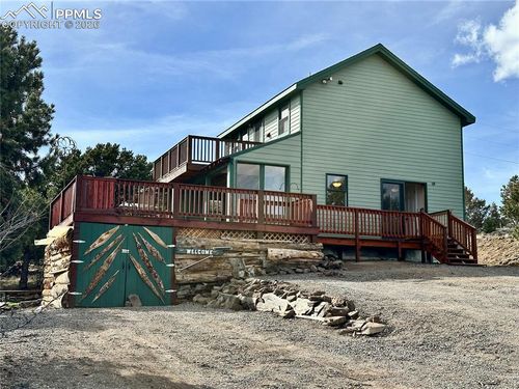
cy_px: 194
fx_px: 720
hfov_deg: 39.7
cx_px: 260
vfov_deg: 30.3
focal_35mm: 48
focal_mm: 6.86
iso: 64
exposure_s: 1/3472
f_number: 1.78
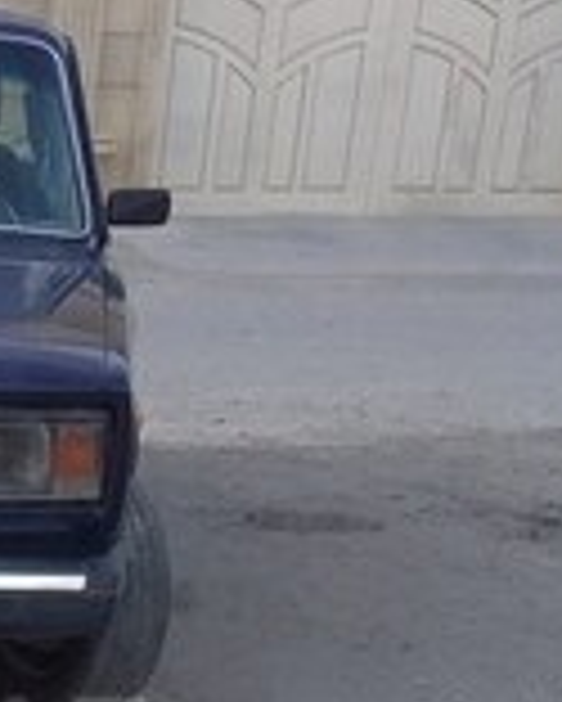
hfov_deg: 15.2
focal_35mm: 96
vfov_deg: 19.2
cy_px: 747
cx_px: -198
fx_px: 1994
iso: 40
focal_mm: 3.3
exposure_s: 1/101
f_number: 2.2
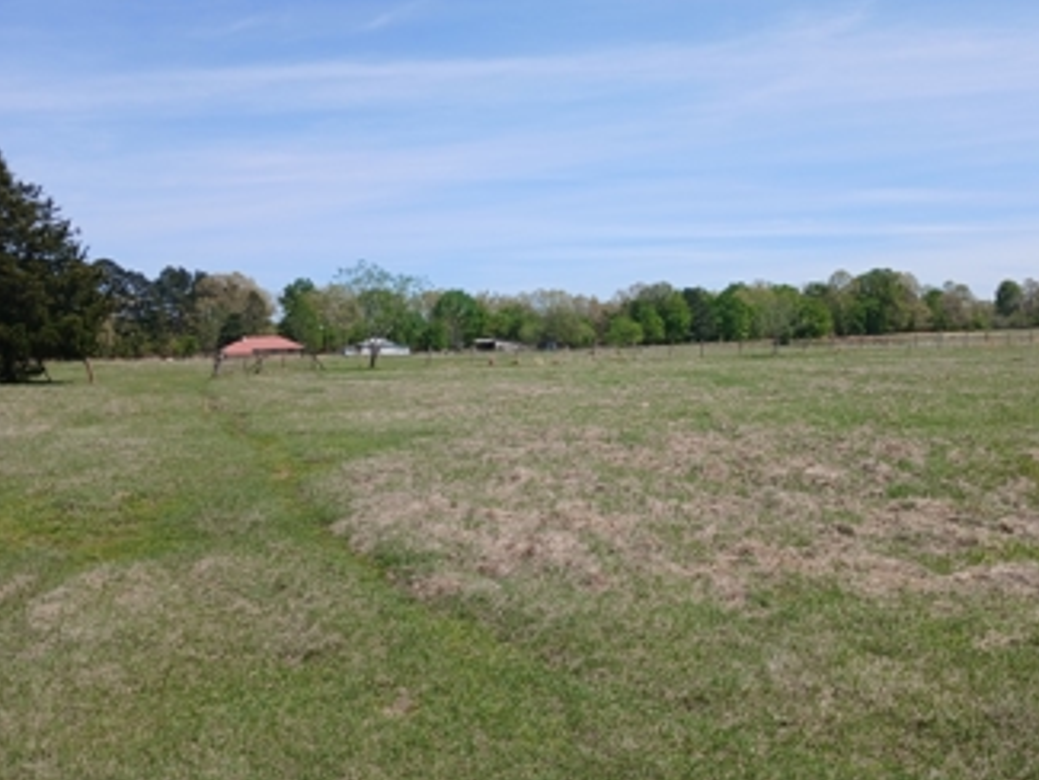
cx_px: 598
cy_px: 323
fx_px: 961
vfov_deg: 44.0
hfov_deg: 56.6
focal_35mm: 32
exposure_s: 1/646
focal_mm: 3.98
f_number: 1.8
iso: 20
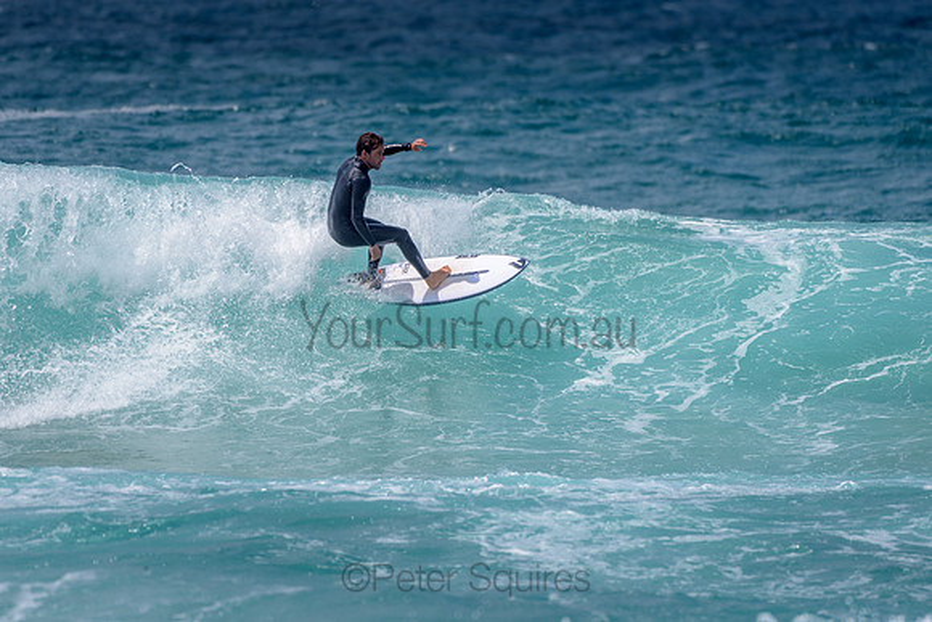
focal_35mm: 614
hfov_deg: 3.4
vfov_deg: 2.2
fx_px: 15906
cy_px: 297
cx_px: 432
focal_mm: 500
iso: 90
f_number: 5.6
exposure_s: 1/2000
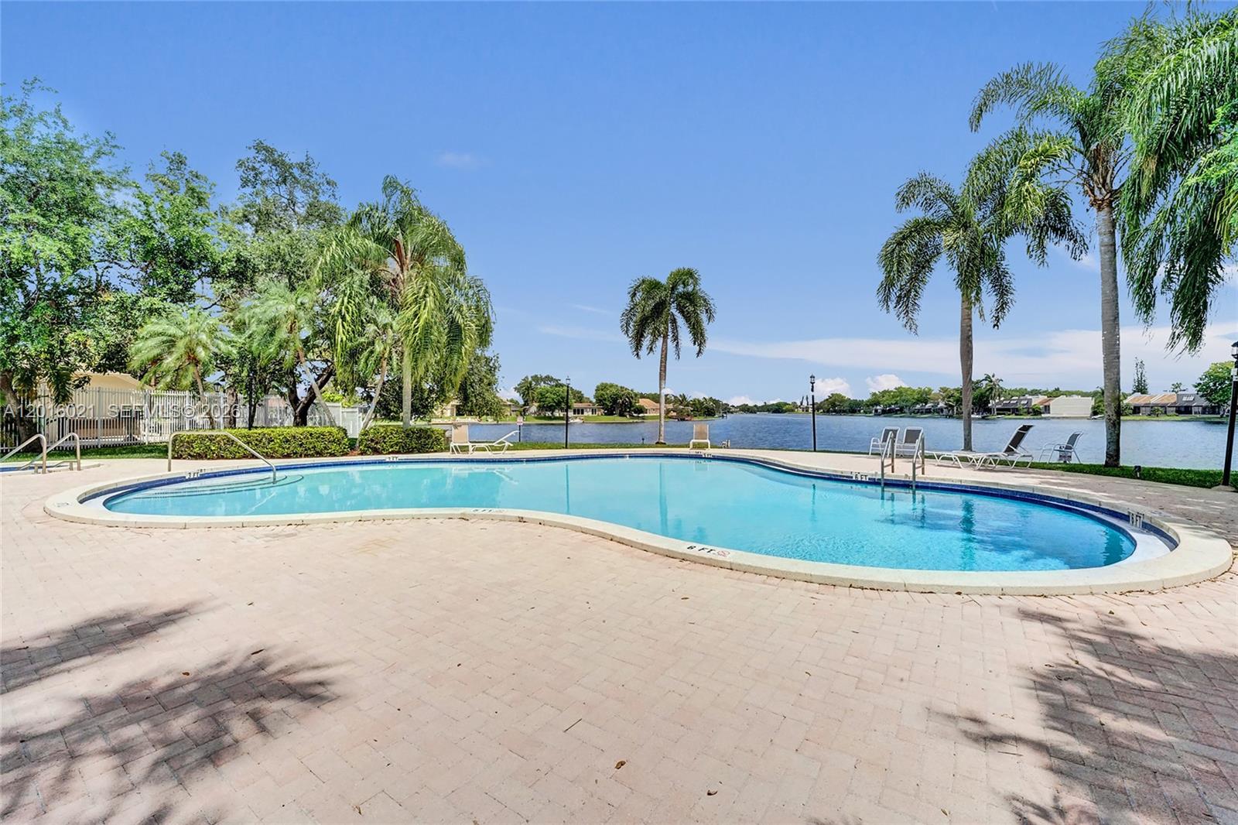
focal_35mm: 14
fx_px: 481
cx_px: 619
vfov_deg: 81.2
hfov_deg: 104.3
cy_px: 412
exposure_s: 1/640
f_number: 22
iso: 1250
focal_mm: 14
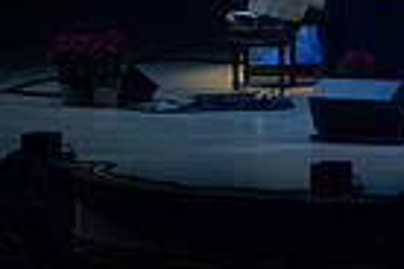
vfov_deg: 3.2
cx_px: 802
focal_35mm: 434
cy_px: -212
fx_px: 4870
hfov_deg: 4.7
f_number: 7.1
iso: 2500
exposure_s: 1/250
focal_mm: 103
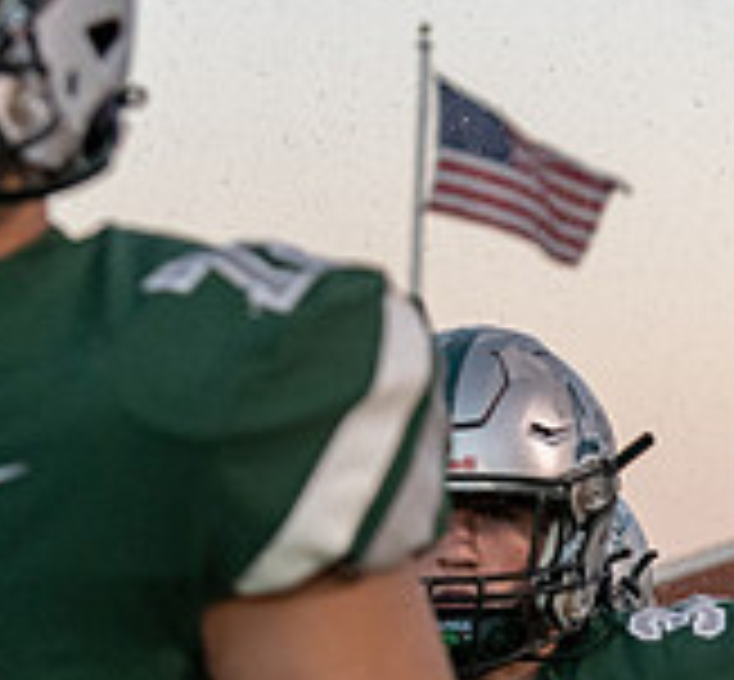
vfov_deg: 6.5
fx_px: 5920
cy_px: 941
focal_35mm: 256
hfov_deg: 6.9
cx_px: 1417
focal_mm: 70
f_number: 4
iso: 2500
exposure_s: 1/1250
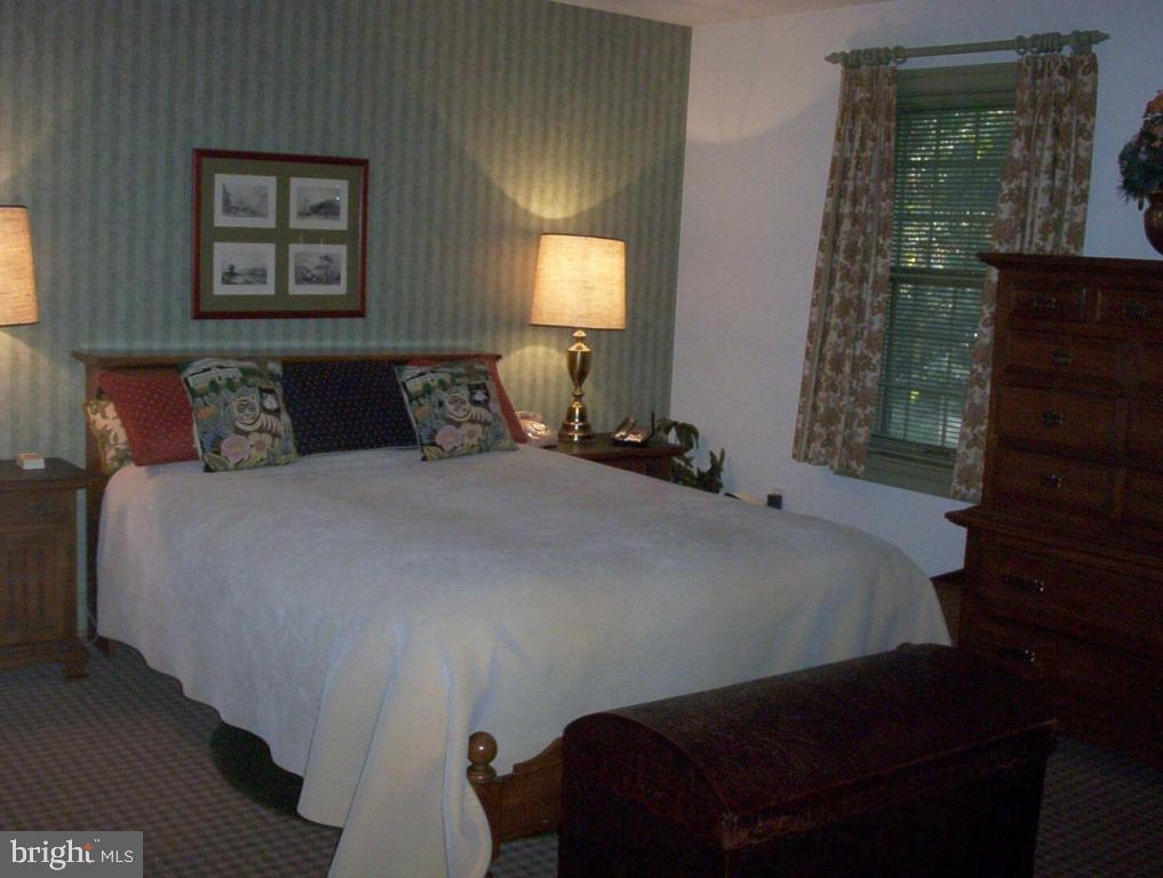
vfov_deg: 37.0
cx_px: 582
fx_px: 1314
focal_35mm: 39
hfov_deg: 47.8
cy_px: 439
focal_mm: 6
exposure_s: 1/30
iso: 140
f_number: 4.5
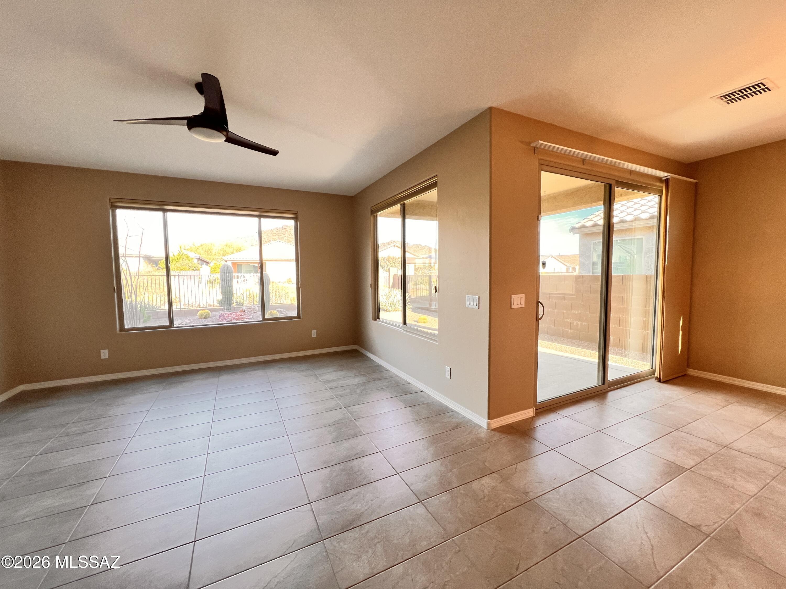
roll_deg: +0.7
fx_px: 295
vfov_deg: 89.9
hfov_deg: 106.2
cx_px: 393
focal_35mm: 13
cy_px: 294
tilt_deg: -3.2
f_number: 1.8
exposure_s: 1/120
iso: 160
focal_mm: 1.57
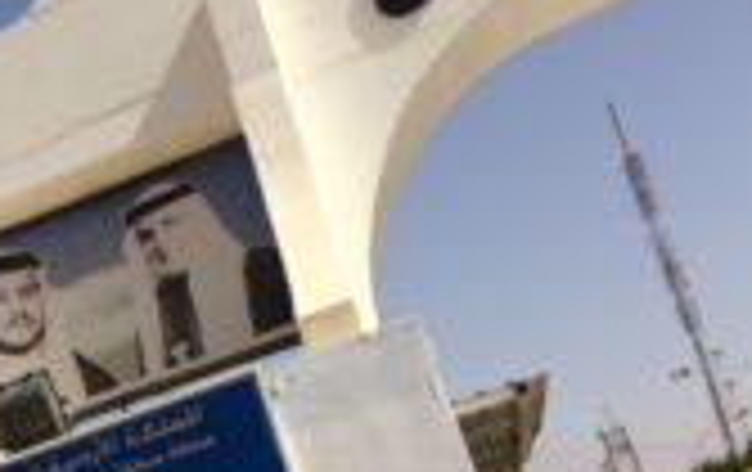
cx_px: -81
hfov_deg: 25.1
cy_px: 598
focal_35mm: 76
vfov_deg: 16.4
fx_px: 1560
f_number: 2.2
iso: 32
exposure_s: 1/3425
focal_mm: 4.12
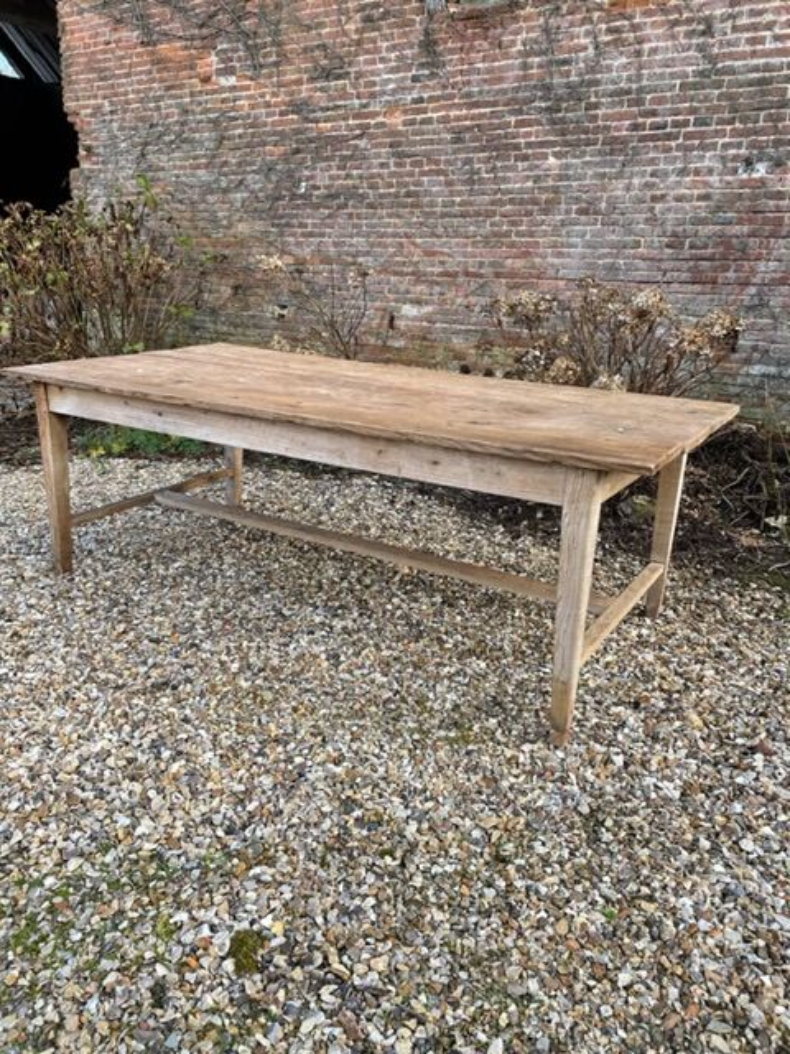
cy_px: 527
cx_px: 395
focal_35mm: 26
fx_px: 791
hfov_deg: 53.1
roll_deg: -1.5
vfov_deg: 67.3
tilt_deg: -17.3
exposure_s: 1/493
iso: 32
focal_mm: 4.2
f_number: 1.6
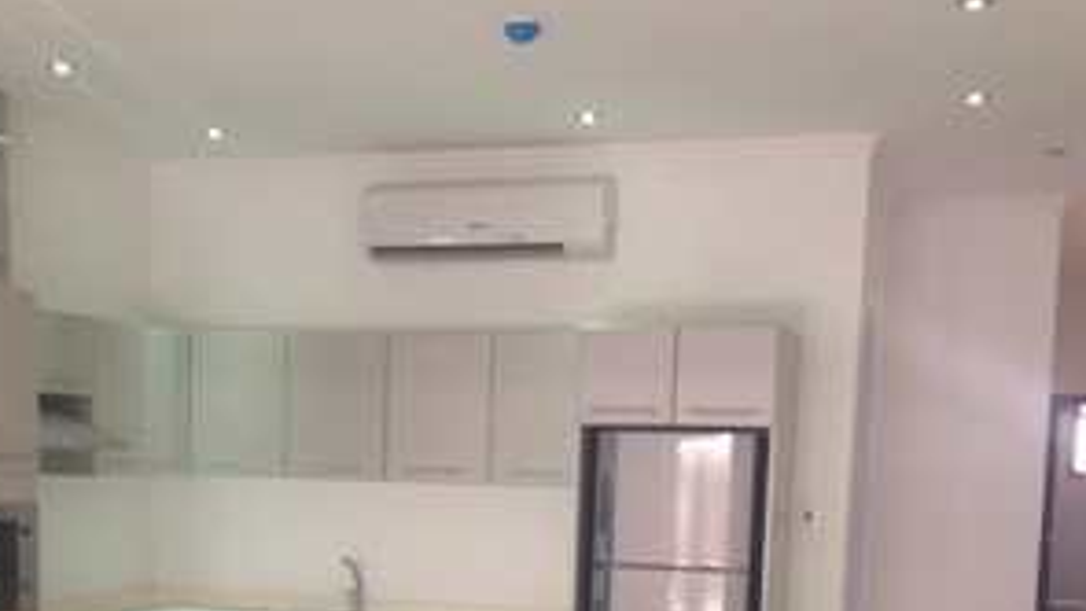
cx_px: 433
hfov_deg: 35.3
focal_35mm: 59
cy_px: 613
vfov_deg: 19.8
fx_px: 1699
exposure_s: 1/20
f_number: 2.4
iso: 125
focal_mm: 4.28
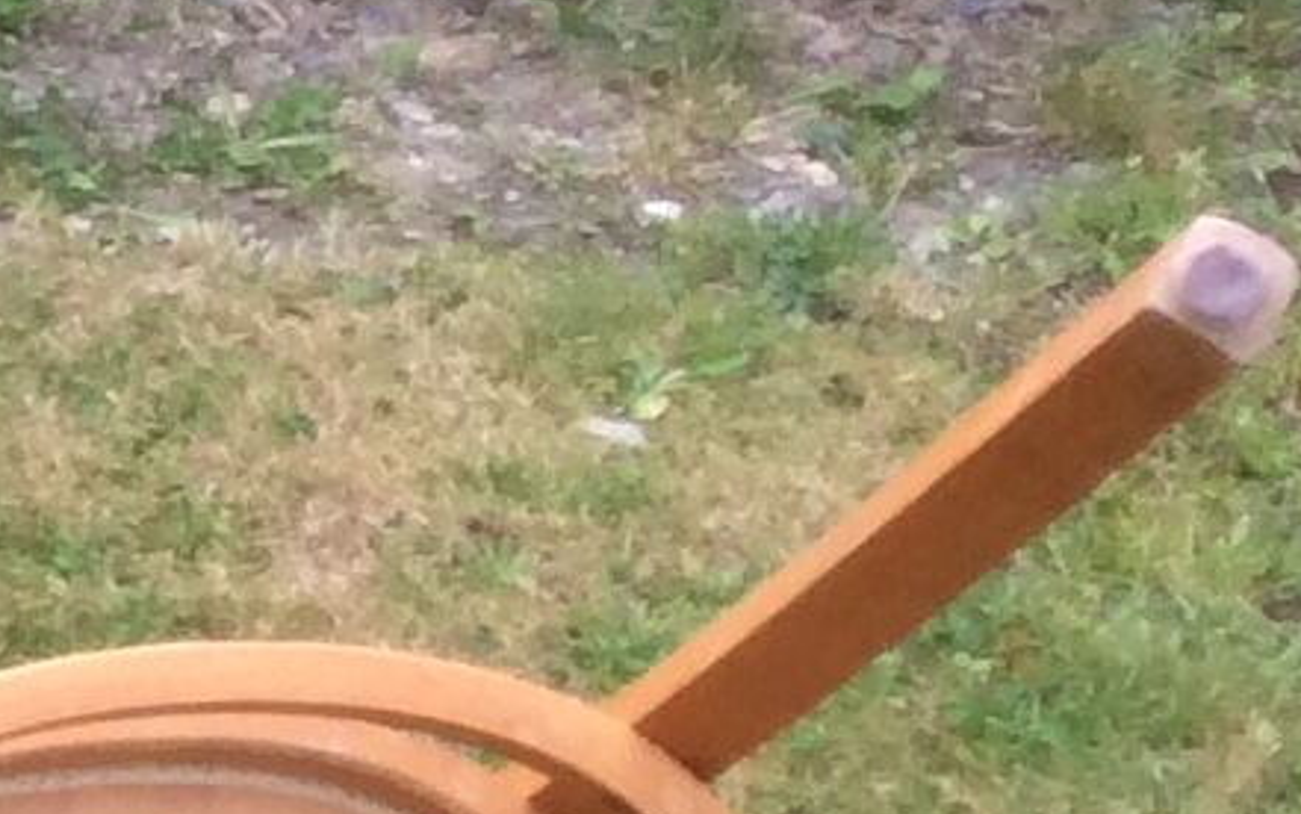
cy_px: 1020
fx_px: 7059
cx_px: -2513
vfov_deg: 6.6
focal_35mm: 199
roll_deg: -0.3
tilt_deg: -35.8
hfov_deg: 8.8
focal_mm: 3.3
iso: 32
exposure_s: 1/221
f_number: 2.4
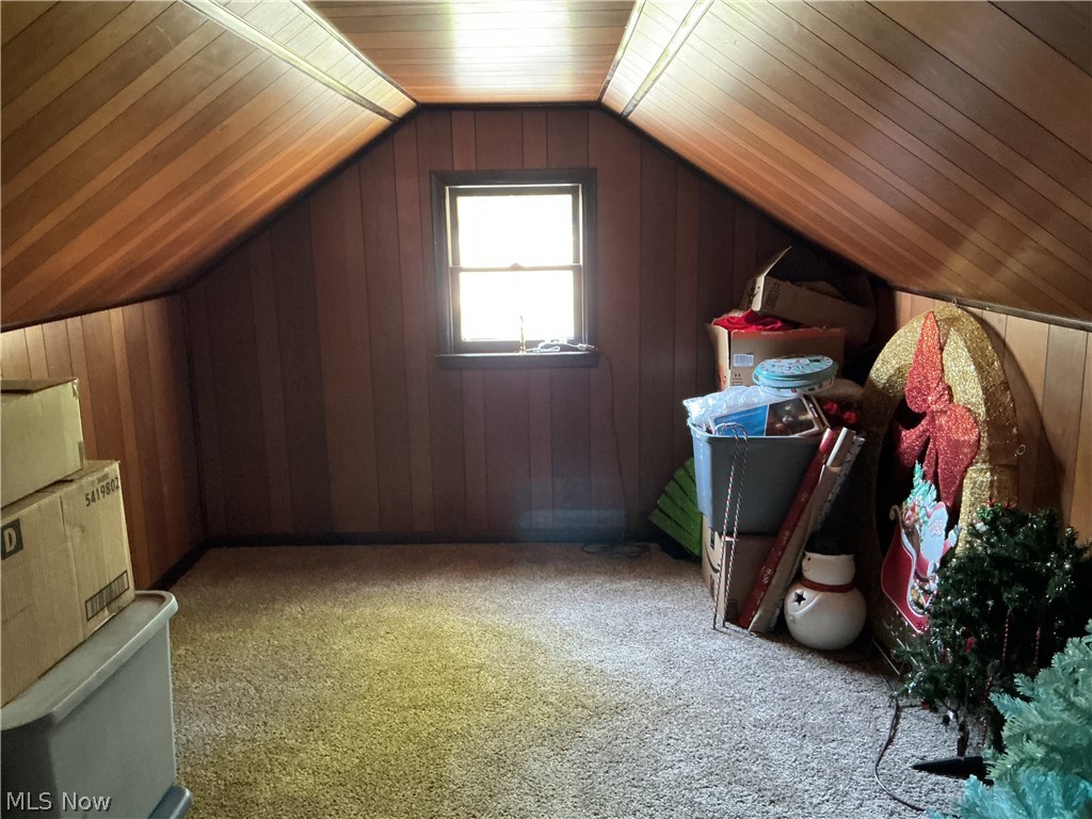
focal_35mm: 29
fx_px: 915
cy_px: 410
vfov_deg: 48.2
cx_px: 546
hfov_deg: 61.7
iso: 400
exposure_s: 1/30
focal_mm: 3
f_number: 1.8
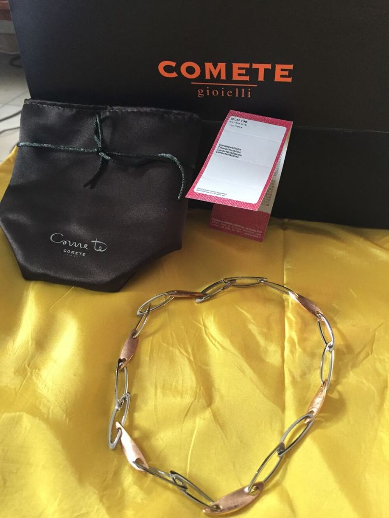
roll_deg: +2.5
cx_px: 194
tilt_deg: -40.9
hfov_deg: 48.2
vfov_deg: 61.7
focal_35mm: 29
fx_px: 434
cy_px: 259
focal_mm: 4.15
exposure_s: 1/33
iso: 250
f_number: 2.2
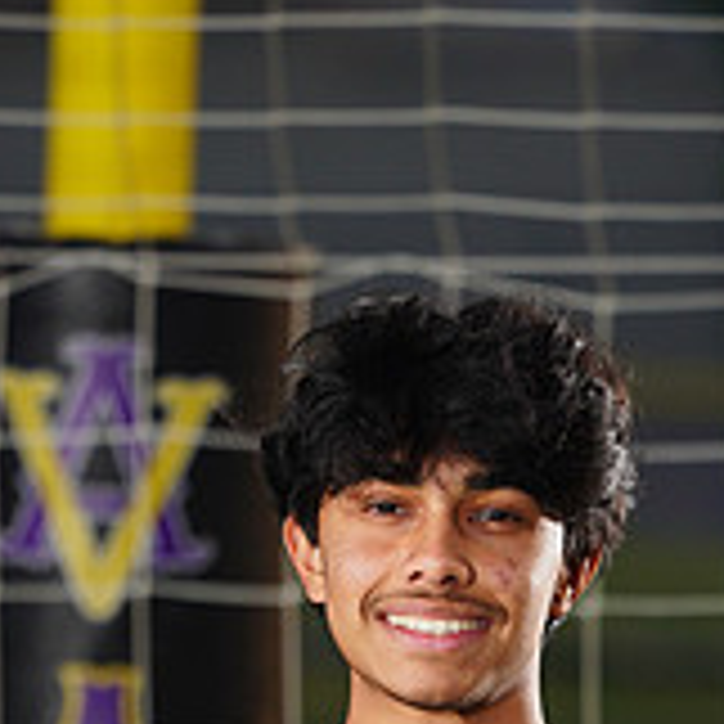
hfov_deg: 1.8
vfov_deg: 1.8
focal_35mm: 994
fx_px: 23521
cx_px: 250
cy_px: 1286
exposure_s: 1/200
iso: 200
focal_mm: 324
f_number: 7.1
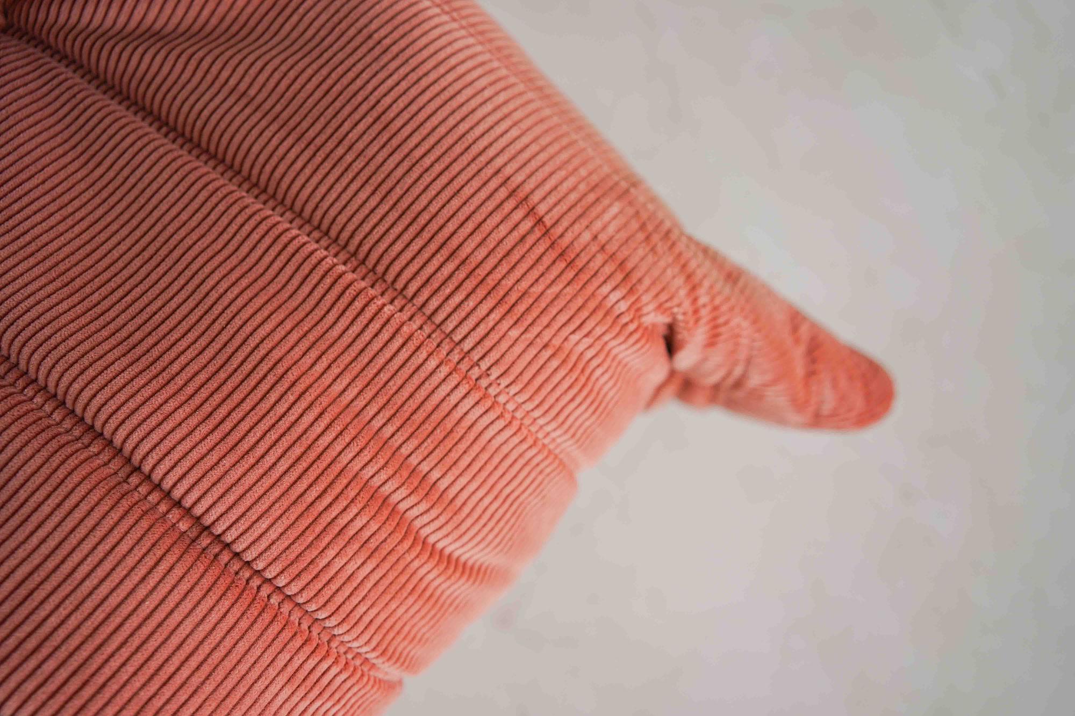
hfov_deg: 54.4
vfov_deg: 37.8
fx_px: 1045
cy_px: 358
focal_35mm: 35
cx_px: 538
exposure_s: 1/160
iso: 320
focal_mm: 35
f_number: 2.2
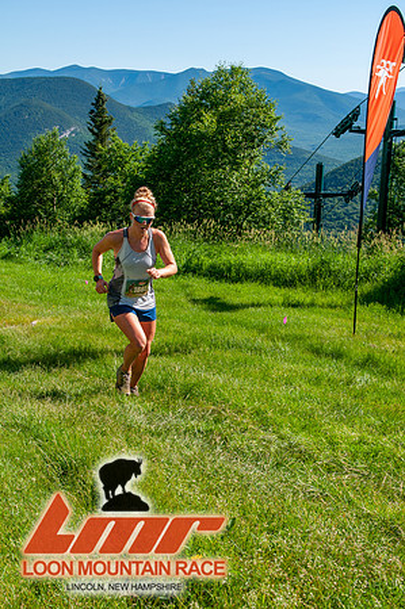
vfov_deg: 38.9
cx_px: 202
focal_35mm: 51
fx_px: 863
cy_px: 304
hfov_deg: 26.4
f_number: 8
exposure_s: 1/400
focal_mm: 34
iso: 200
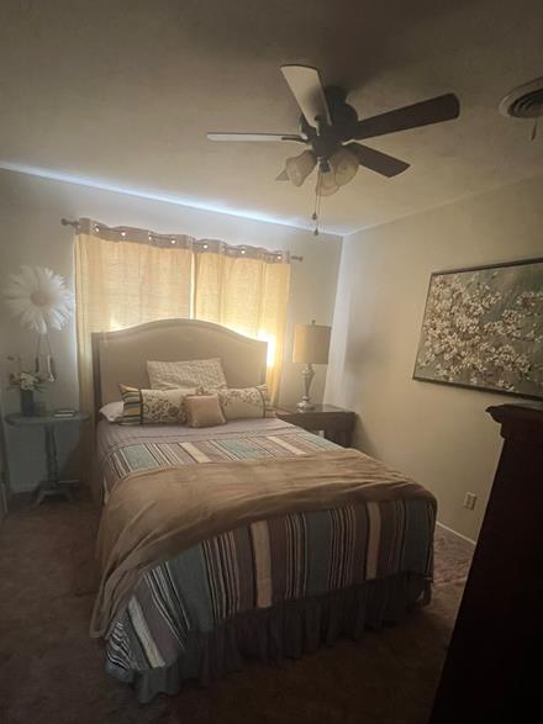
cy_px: 442
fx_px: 356
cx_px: 237
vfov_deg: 89.6
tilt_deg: -16.8
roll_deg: -3.5
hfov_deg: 74.4
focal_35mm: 17
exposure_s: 1/60
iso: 500
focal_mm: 1.57
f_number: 1.8
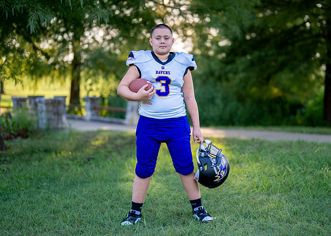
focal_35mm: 64
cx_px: 179
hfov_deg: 30.9
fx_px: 598
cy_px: 113
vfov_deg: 22.4
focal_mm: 50
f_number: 1.2
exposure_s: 1/1250
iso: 125
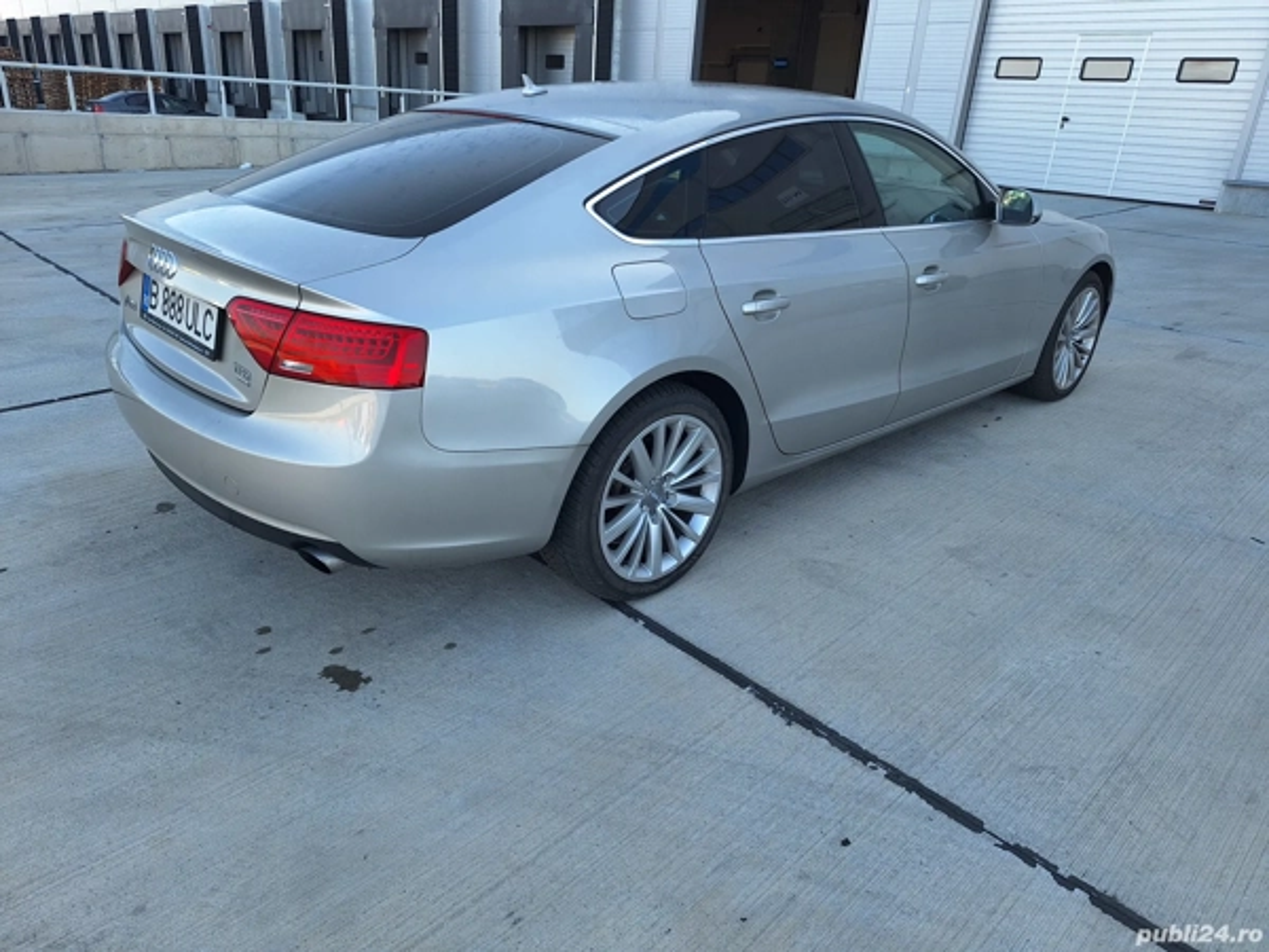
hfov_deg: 73.9
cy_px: 476
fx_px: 843
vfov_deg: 58.9
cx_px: 634
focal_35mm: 23
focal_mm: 5.54
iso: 40
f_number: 1.8
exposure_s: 1/285
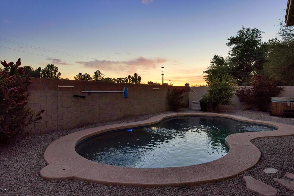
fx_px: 196
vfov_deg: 53.1
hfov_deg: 73.7
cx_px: 147
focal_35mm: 24
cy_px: 98
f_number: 9
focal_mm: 24
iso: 2500
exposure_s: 1/1000
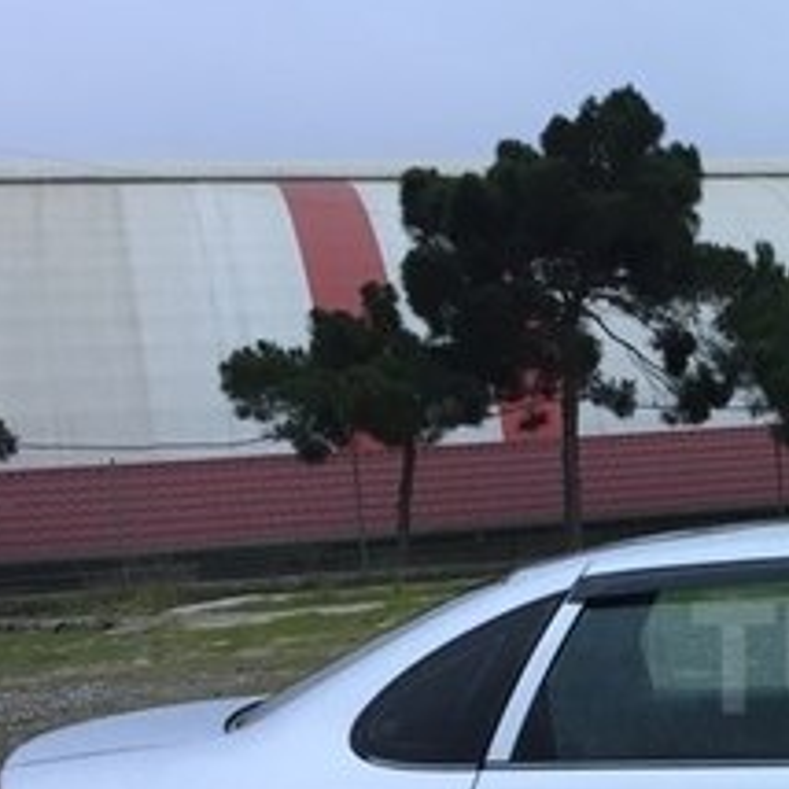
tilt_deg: -5.5
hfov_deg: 19.9
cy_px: 658
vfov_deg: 21.6
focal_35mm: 79
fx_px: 2037
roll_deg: +3.5
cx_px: 1069
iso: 32
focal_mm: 4.15
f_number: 2.2
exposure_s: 1/33
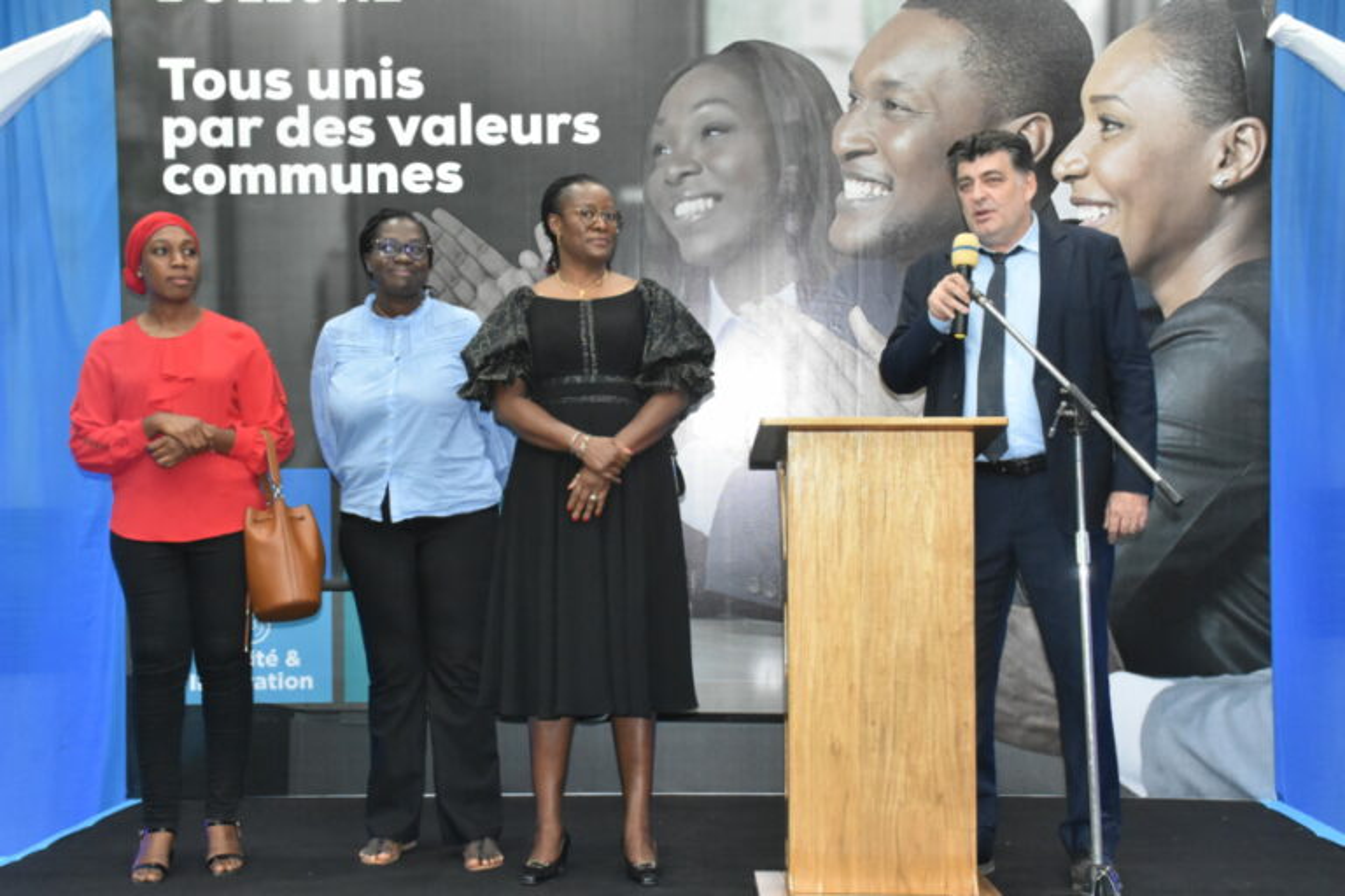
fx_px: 1905
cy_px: 448
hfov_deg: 38.9
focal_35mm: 51
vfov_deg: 26.5
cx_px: 672
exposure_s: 1/60
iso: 4500
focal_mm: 34
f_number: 8
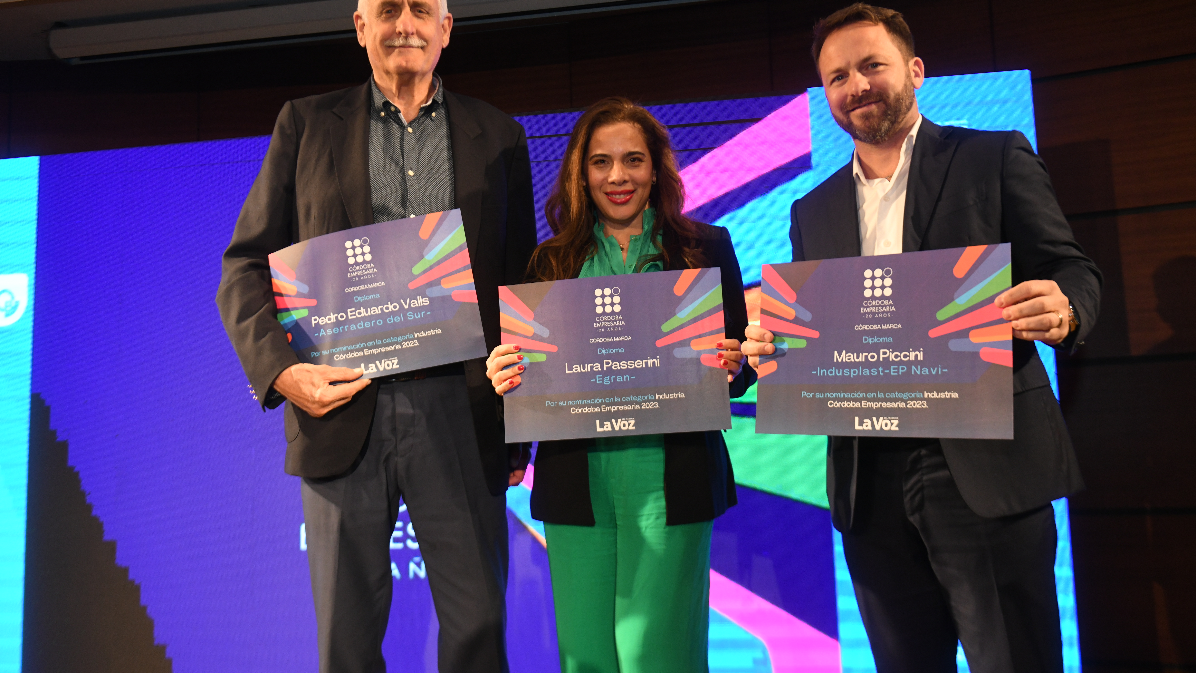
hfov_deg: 58.0
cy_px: 314
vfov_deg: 34.6
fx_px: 1078
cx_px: 596
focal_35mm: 34
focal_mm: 32
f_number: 3.5
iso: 1600
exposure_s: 1/200
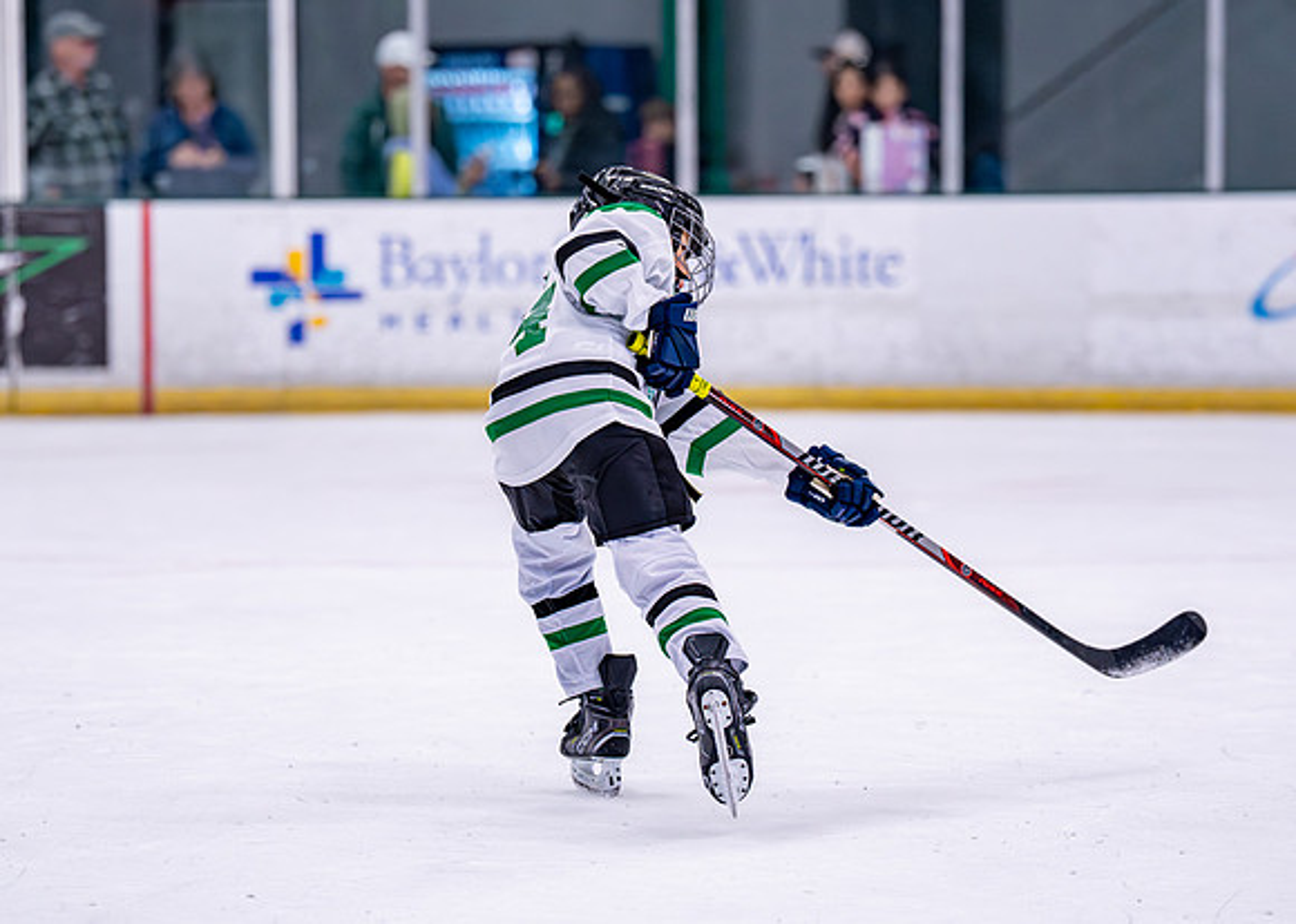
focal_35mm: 176
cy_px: 499
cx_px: 614
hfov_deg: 11.4
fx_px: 6481
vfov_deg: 8.2
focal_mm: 129
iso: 2500
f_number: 2.8
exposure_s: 1/1250
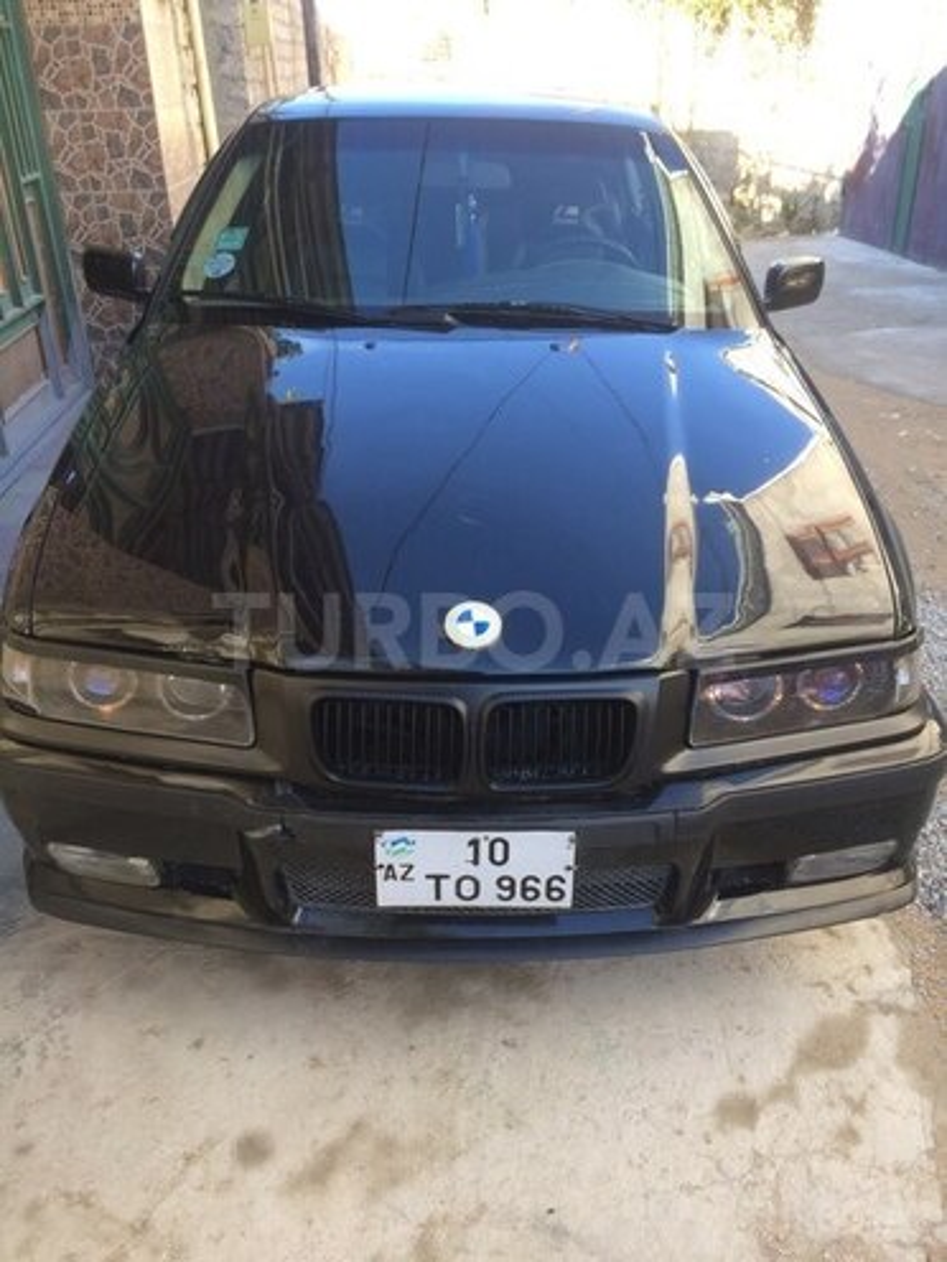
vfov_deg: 61.7
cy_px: 631
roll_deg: +2.2
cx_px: 474
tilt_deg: -27.6
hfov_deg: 48.2
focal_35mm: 29
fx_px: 1058
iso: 32
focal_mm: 4.15
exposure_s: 1/154
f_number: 2.2
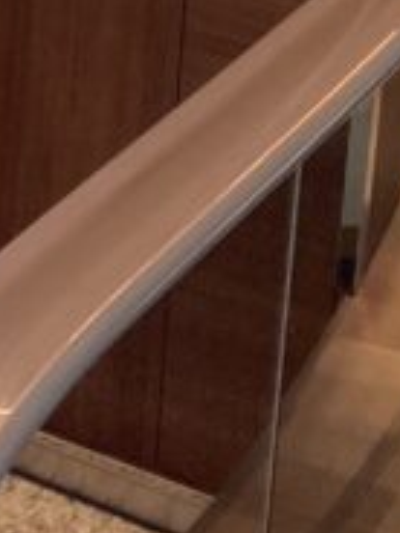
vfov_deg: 12.1
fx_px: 2342
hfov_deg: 8.8
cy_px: -374
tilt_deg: -13.9
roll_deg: -0.7
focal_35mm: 152
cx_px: -562
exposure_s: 1/100
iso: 80
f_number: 1.8
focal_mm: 3.99
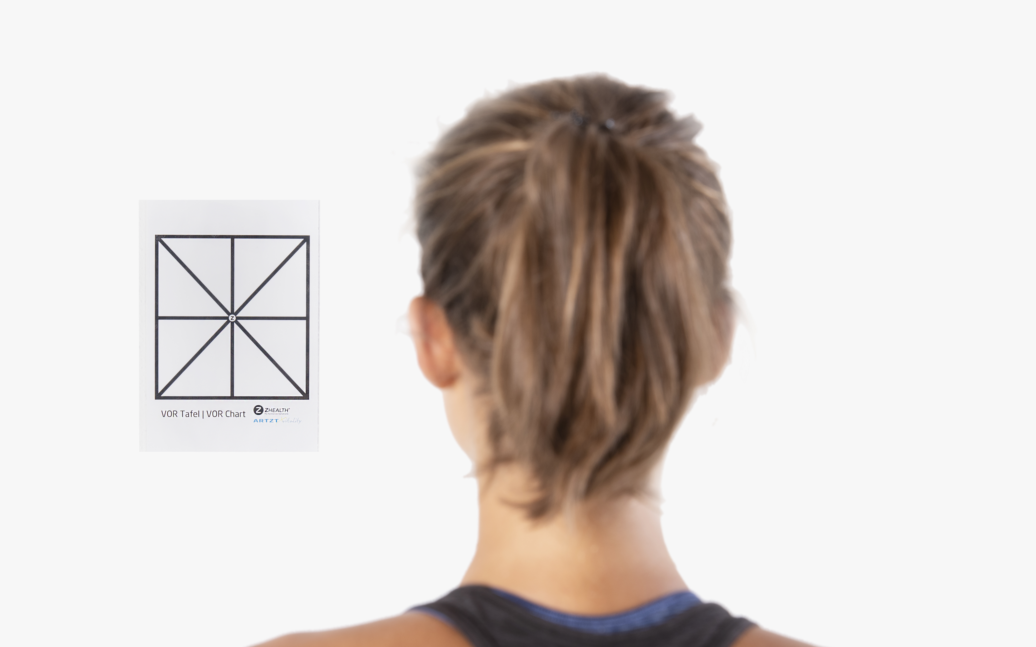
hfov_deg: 8.4
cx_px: 418
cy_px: 413
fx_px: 7059
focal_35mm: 250
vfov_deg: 5.3
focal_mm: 200
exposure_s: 1/125
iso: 160
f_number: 8
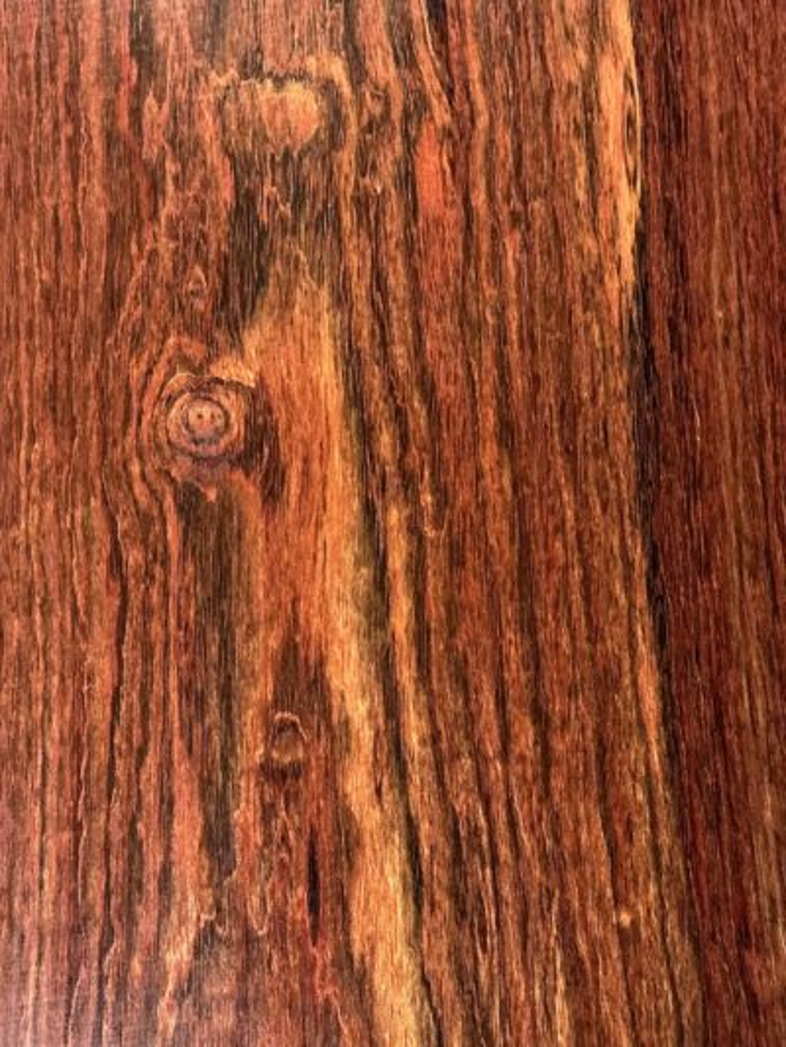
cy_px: 524
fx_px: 878
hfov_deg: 48.2
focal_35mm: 29
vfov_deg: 61.6
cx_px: 393
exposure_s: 1/50
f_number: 1.8
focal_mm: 3
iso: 100
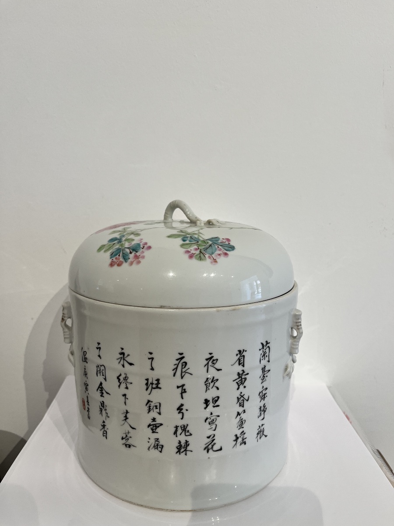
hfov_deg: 53.1
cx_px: 197
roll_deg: -0.2
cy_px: 263
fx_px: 395
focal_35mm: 26
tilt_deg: -13.2
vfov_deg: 67.3
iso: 80
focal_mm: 5.1
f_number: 1.6
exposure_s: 1/100
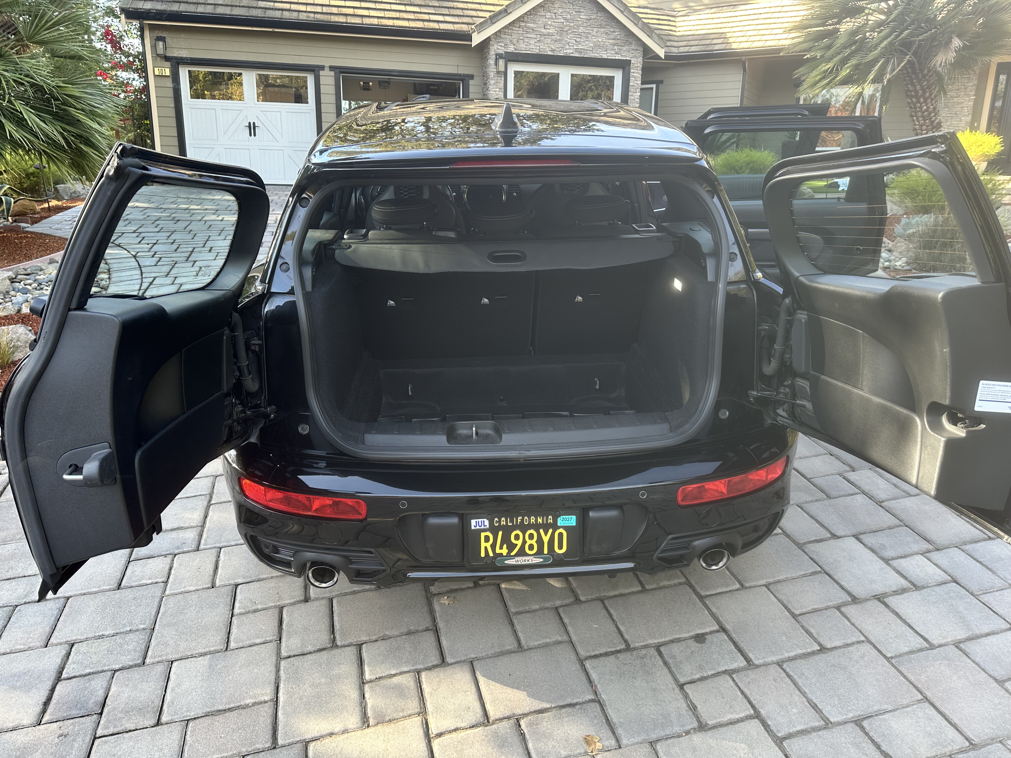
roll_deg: -1.2
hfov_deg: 71.6
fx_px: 701
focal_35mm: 24
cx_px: 506
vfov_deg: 56.8
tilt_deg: -14.9
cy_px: 379
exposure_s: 1/121
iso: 64
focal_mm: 6.86
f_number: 1.78
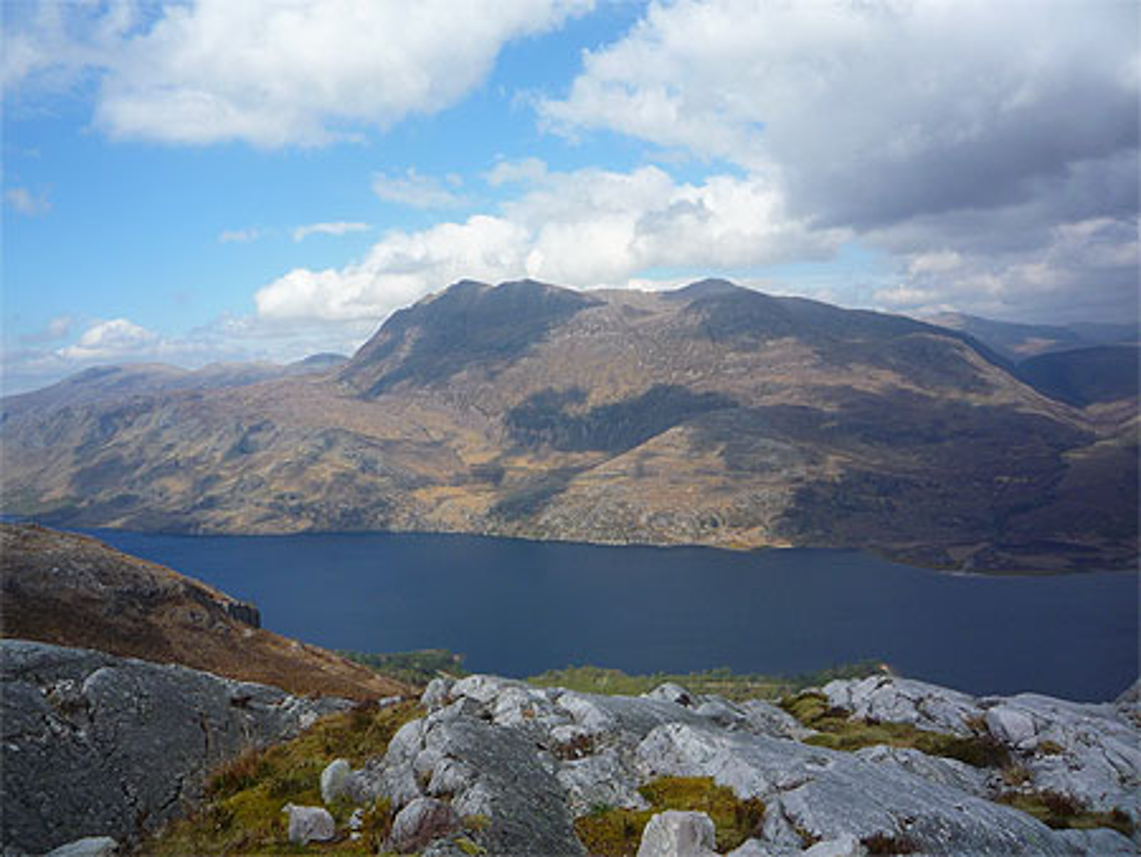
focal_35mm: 30
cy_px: 428
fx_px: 989
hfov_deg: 59.9
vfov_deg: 46.8
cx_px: 570
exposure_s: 1/400
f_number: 5.6
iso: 100
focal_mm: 5.2
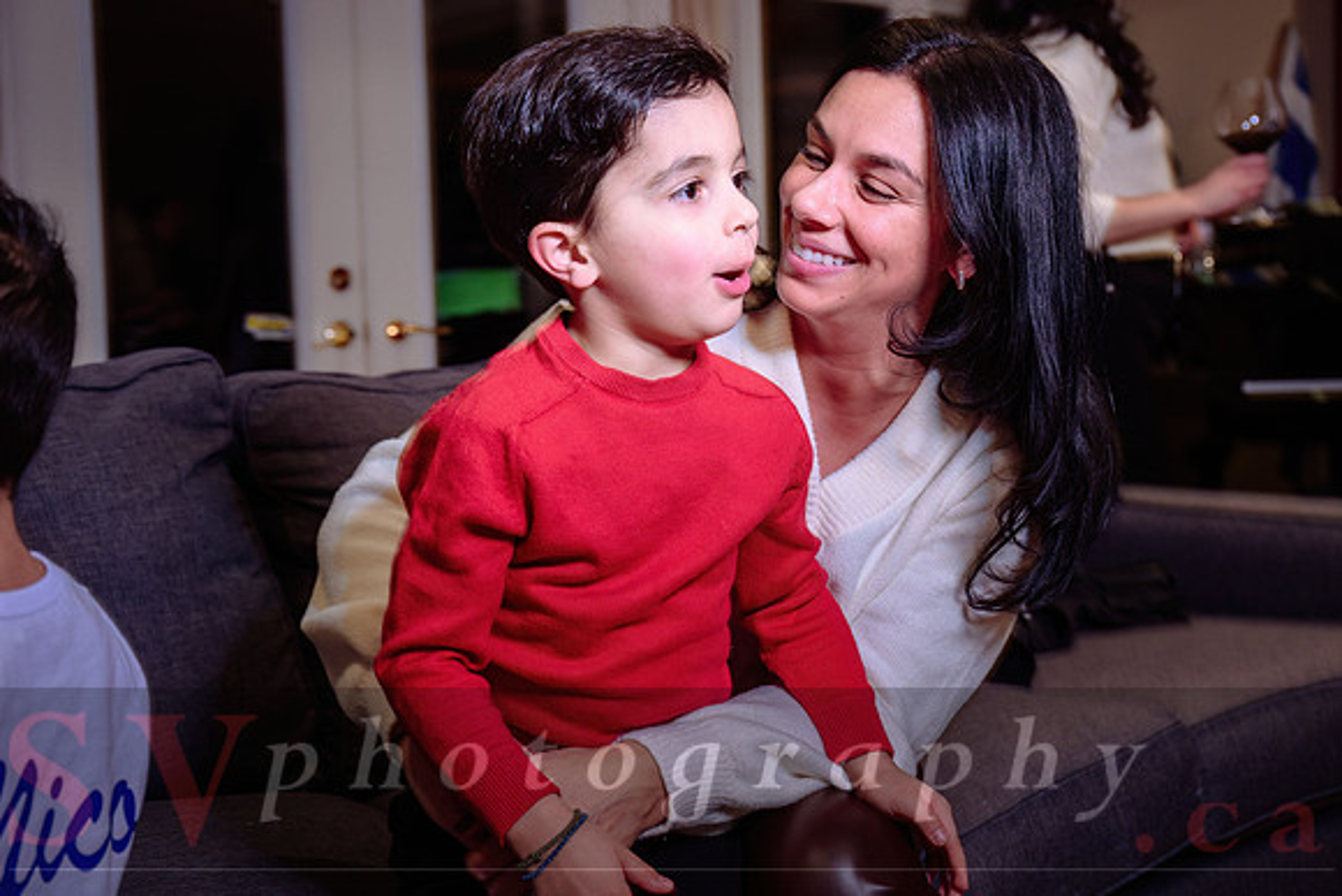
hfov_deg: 40.4
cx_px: 713
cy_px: 420
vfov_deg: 27.6
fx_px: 1823
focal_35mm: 49
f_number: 4.5
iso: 500
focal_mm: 46
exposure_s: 1/50
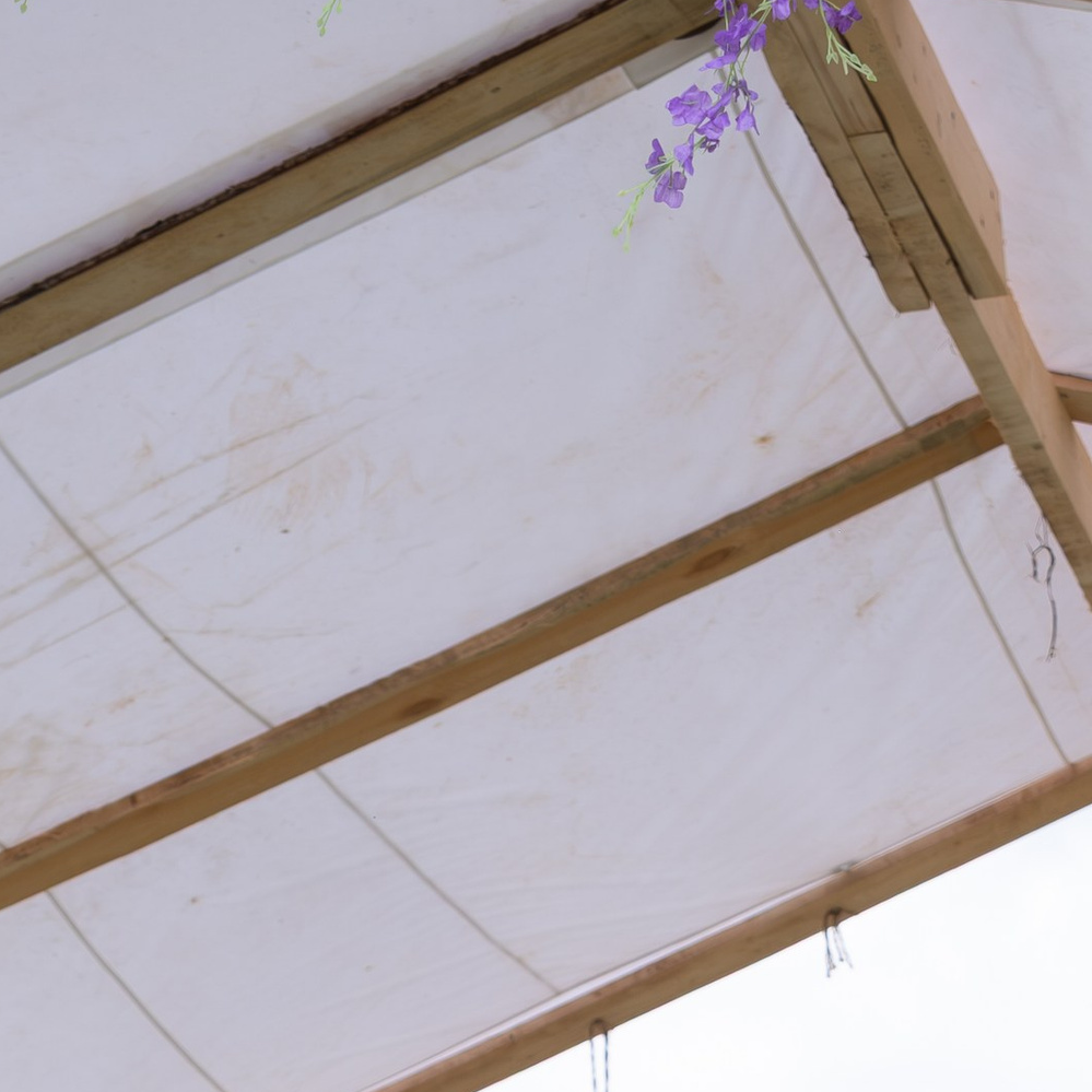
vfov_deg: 9.1
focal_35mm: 183
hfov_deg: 9.6
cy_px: 2041
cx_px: 655
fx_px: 6531
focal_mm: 37.6
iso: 250
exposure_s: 1/800
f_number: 4
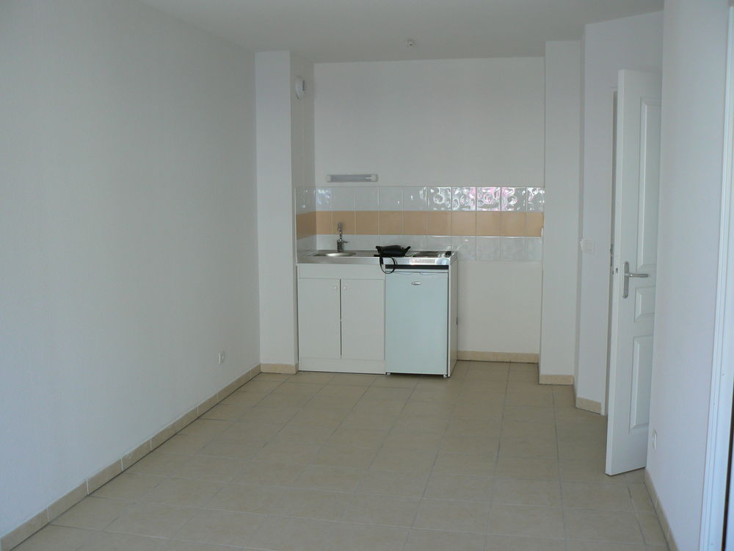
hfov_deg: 51.4
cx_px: 367
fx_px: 763
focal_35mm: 36
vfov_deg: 39.7
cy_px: 276
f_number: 2.8
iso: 80
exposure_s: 1/60
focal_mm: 6
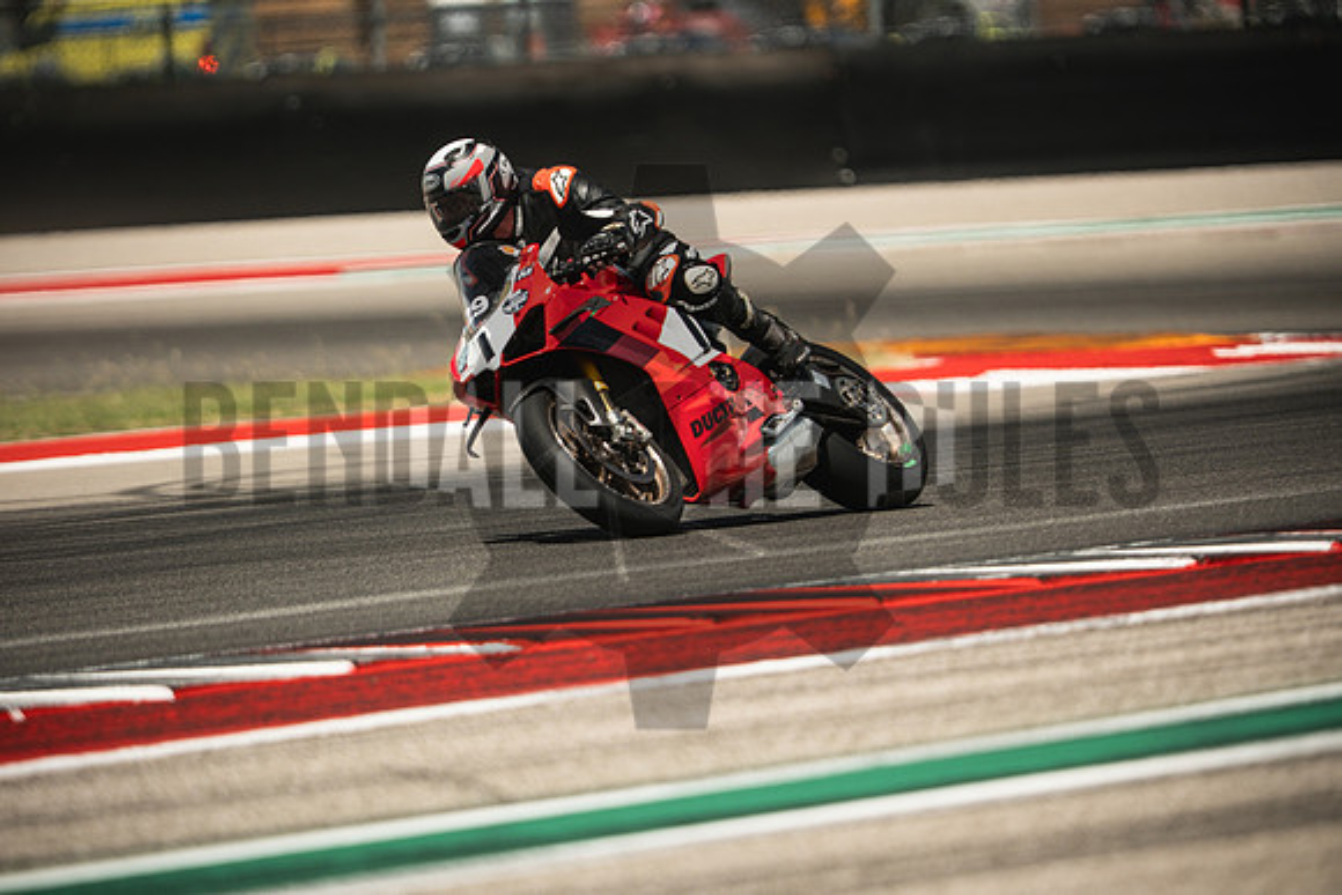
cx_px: 671
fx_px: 15660
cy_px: 448
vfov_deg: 3.3
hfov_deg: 4.9
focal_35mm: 420
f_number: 2.8
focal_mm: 280
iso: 250
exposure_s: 1/2000
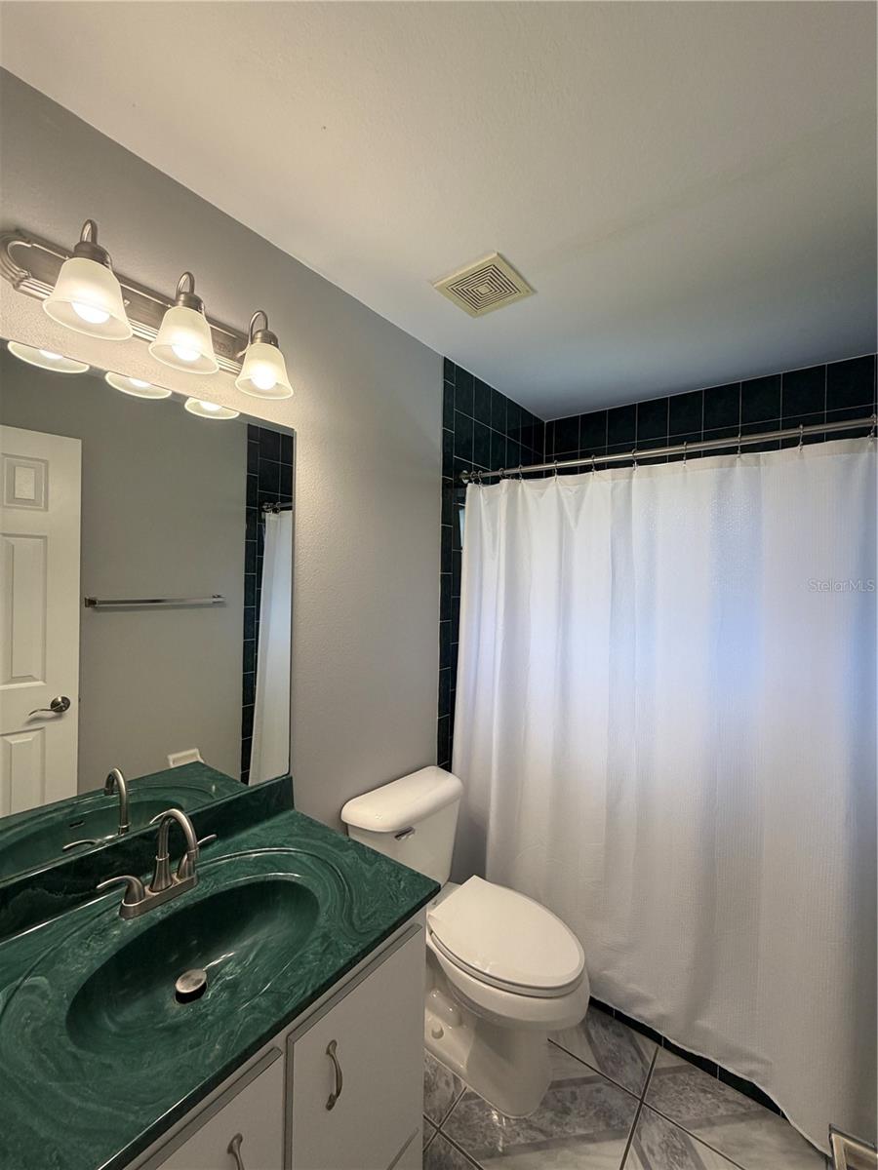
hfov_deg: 85.7
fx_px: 473
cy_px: 585
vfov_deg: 102.1
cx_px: 439
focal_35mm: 14
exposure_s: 1/120
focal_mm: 2.22
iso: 200
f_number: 2.2
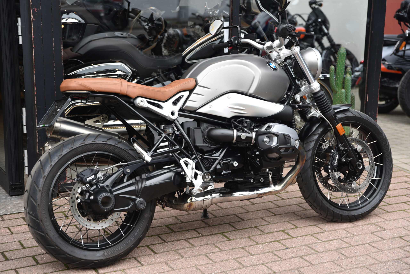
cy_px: 137
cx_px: 205
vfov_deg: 21.9
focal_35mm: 62
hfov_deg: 32.4
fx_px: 706
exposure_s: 1/60
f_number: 3.5
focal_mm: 62
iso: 100
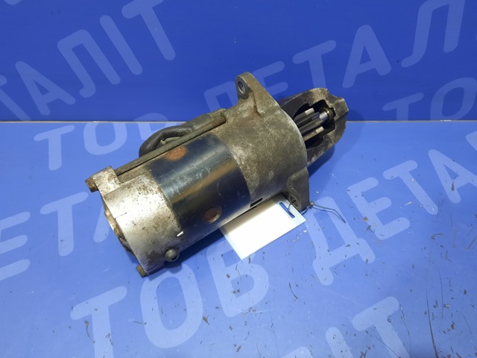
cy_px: 179
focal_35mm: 25
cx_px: 238
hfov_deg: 69.4
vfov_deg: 54.9
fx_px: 344
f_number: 2
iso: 400
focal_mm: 4.6
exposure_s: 1/33
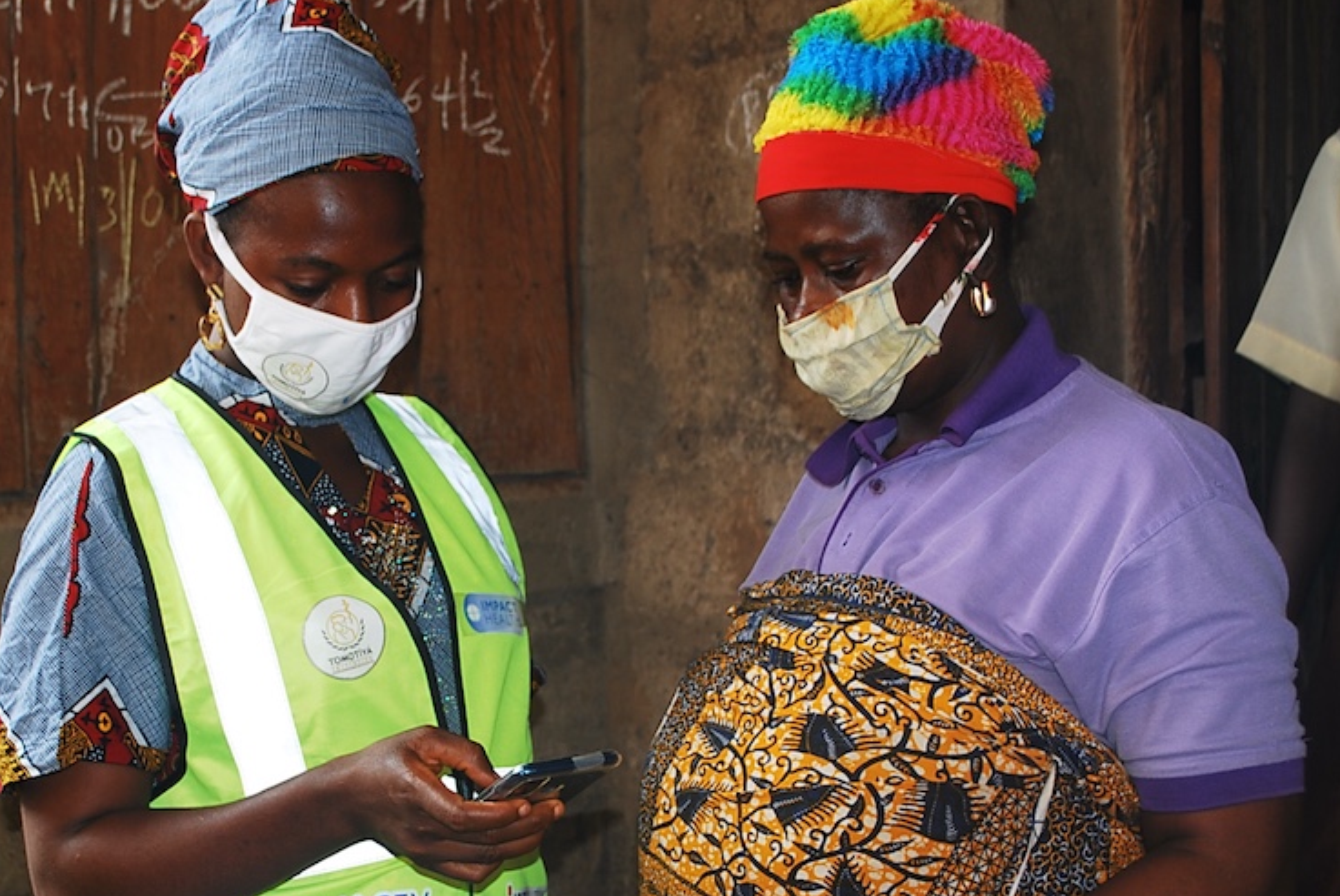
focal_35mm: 71
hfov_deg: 28.4
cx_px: 504
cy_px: 544
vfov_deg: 19.3
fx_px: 2638
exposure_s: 1/60
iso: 100
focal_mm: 29
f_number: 4.8
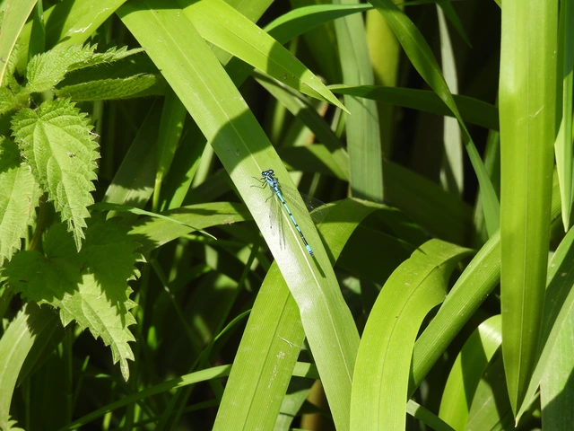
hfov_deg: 2.0
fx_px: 16582
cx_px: 287
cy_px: 216
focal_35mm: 1000
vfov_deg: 1.5
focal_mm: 178
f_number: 6.3
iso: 100
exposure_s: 1/250
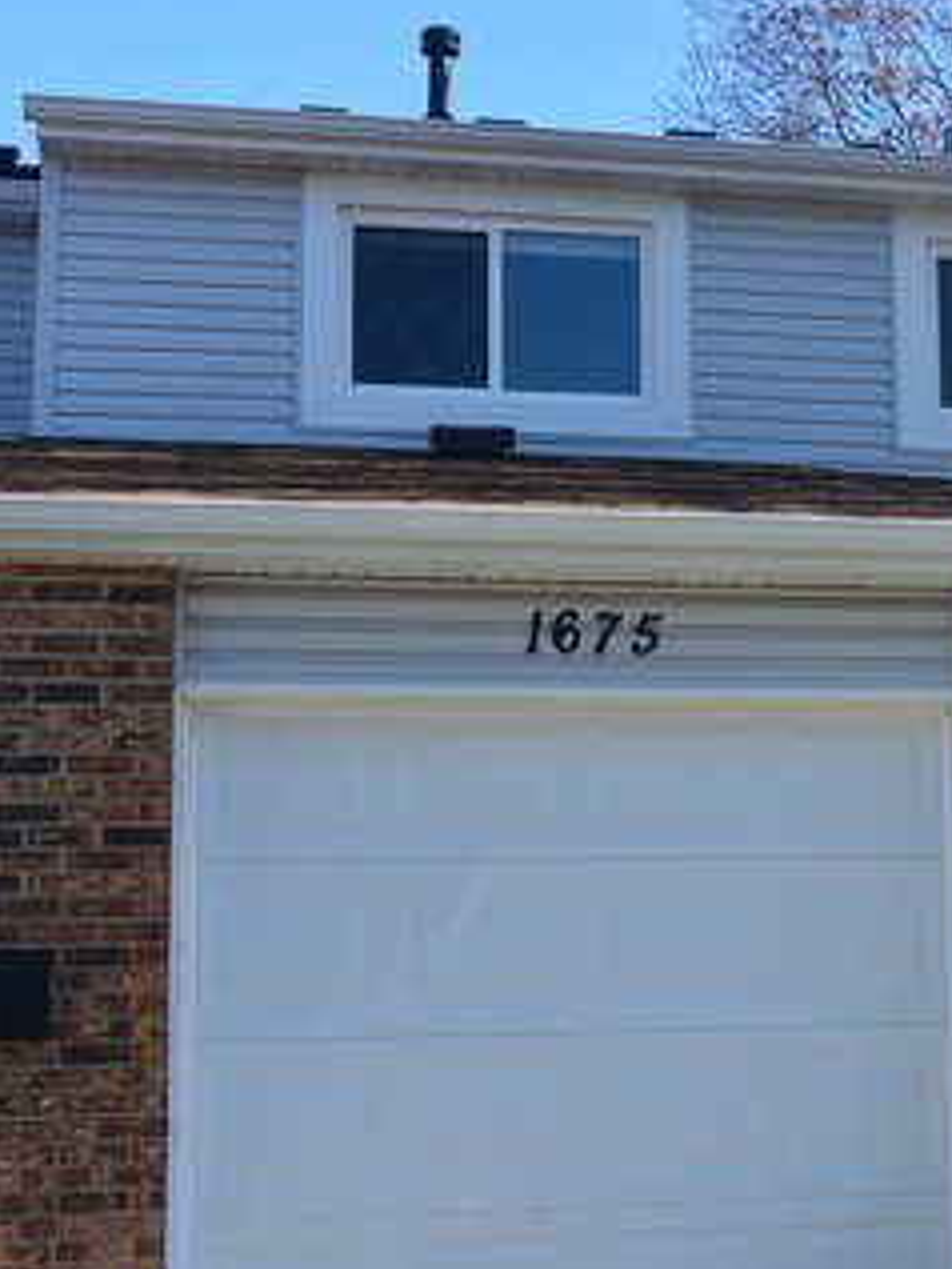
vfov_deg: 28.5
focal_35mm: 68
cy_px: 707
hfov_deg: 21.1
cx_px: 876
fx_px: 2492
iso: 160
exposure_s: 1/640
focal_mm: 13.1
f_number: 4.5
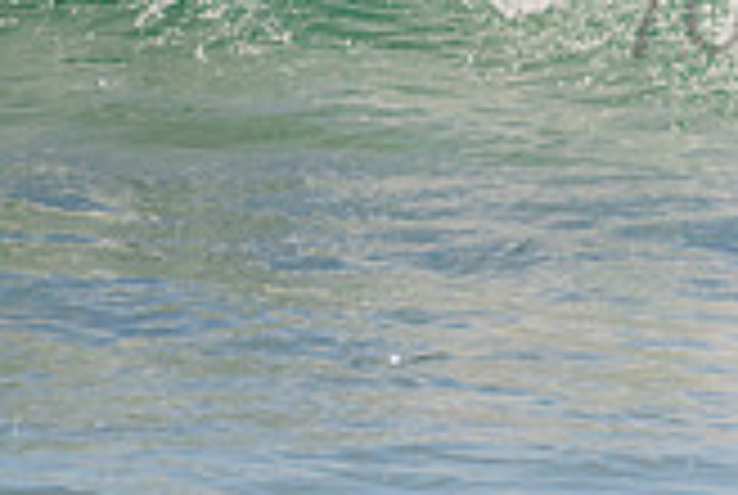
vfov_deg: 0.6
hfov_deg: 0.9
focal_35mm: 2167
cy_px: -146
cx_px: 992
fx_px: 44504
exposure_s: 1/320
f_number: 5.6
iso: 90
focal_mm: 500
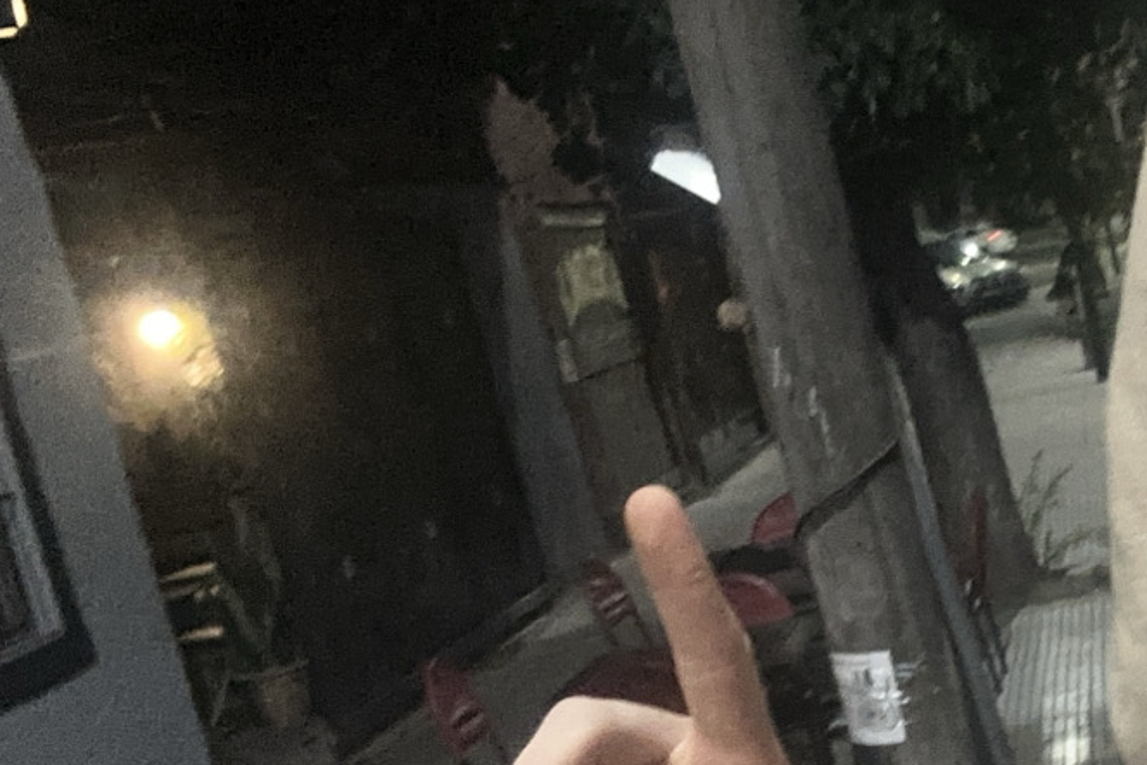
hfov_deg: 25.5
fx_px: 2294
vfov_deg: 18.5
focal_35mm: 72
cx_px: 1340
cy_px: 744
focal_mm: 2.69
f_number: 1.9
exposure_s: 1/33
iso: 125
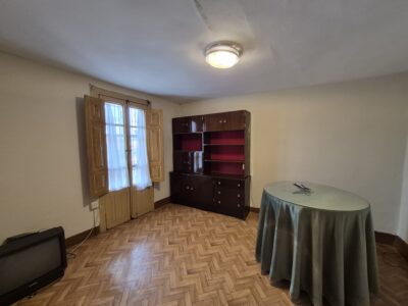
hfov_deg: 106.2
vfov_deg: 89.9
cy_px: 153
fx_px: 153
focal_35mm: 13
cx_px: 204
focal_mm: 1.74
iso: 200
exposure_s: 1/50
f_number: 2.2
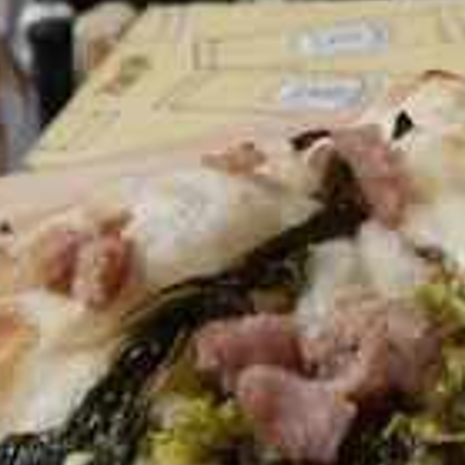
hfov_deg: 14.0
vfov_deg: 14.7
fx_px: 1793
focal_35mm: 118
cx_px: 664
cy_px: 130
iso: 200
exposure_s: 1/4
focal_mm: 4.3
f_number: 2.8
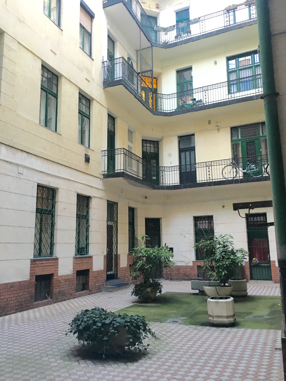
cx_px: 143
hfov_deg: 48.2
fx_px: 319
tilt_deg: +9.7
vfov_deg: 61.7
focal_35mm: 29
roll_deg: -0.8
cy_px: 190
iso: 200
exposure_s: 1/33
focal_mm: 4.15
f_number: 2.2
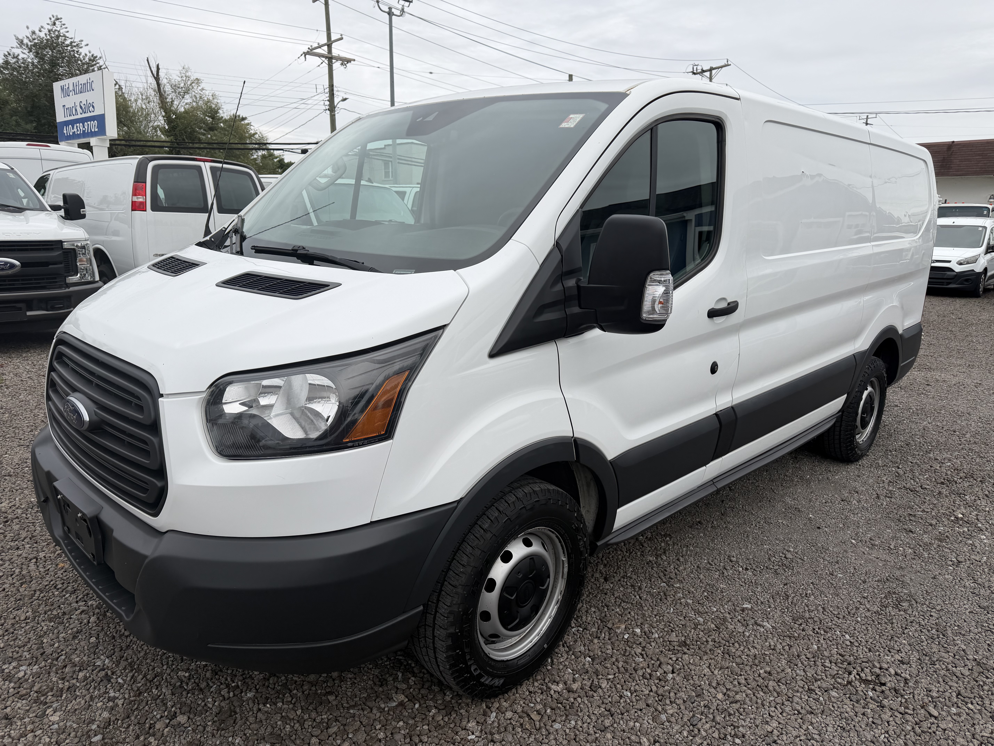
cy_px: 373
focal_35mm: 24
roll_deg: -0.8
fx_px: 689
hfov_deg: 71.6
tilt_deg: -11.0
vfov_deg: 56.8
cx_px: 497
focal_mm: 6.76
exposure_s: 1/1018
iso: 80
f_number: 1.78
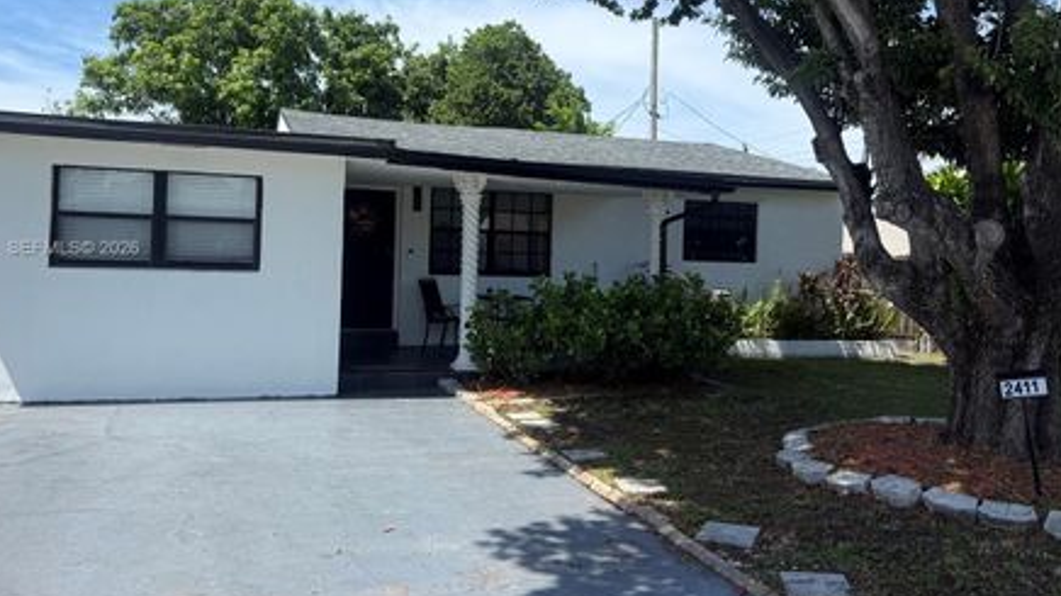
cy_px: 249
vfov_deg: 38.8
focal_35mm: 30
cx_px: 511
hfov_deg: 64.3
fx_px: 844
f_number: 1.78
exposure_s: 1/3584
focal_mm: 6.76
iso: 80
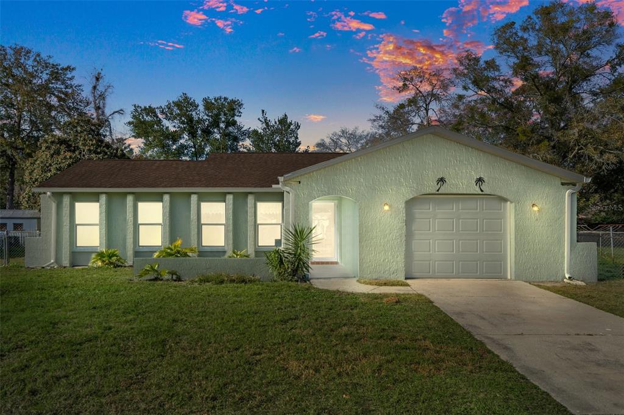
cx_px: 312
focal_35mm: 32
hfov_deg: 59.5
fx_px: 546
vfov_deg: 41.7
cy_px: 208
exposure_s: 1/800
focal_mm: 21
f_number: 8
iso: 320
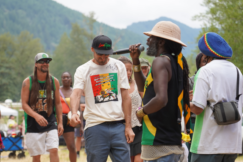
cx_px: 116
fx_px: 871
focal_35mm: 129
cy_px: 85
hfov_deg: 15.9
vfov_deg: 10.6
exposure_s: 1/160
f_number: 4
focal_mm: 105
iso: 250
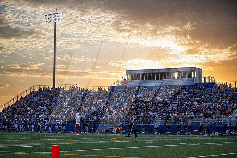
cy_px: 79
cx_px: 118
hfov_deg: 24.5
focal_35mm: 83
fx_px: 547
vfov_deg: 16.5
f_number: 4.5
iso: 500
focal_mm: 80
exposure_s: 1/1600
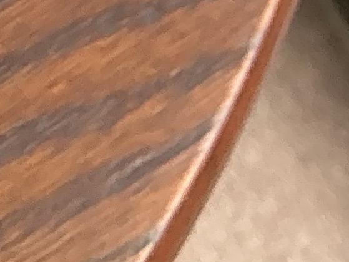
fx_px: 2109
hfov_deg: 8.1
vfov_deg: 6.4
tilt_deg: -49.6
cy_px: -555
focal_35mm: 209
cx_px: -689
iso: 64
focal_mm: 3
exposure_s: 1/50
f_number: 1.8
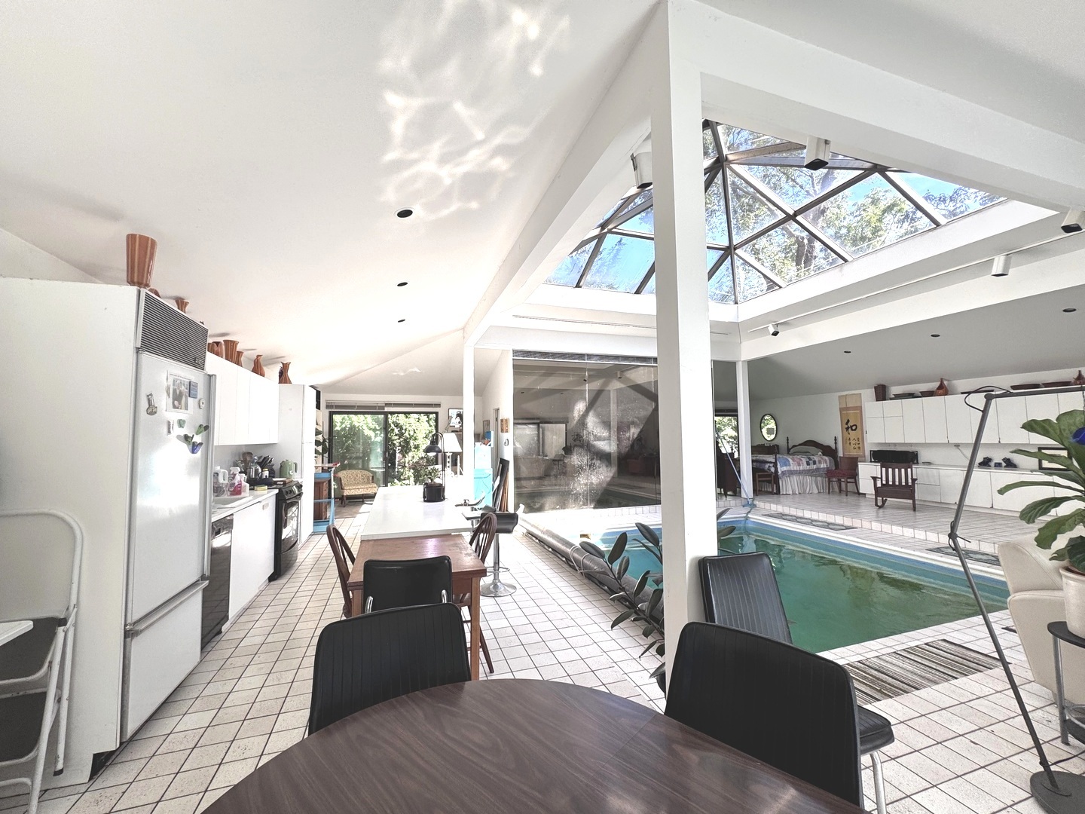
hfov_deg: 102.1
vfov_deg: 85.7
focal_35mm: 14
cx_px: 542
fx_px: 439
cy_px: 407
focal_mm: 2.22
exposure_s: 1/198
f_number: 2.2
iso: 40
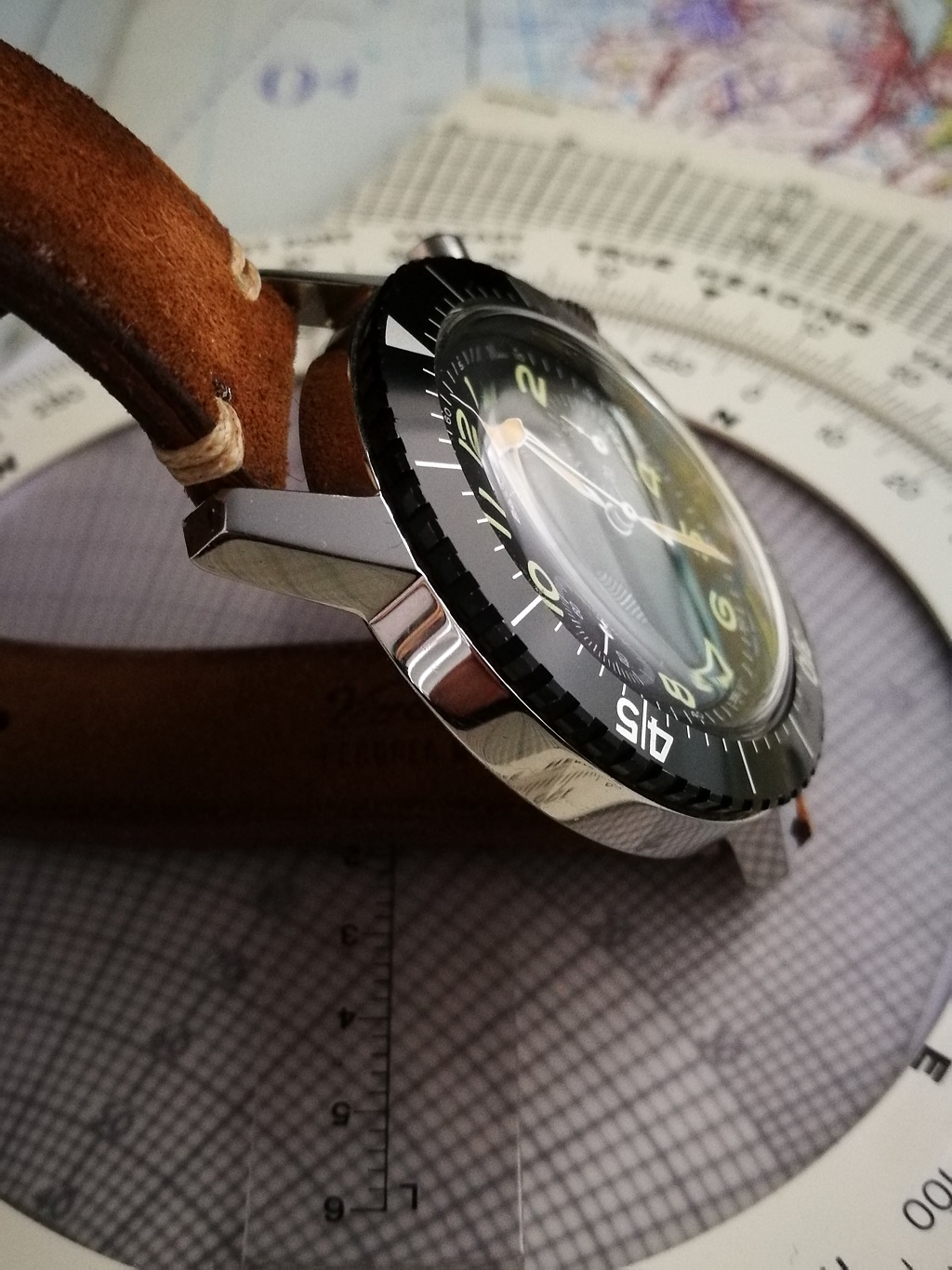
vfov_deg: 49.0
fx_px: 1393
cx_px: 476
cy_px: 635
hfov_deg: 37.7
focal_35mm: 38
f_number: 2.2
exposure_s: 1/16.7
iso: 1000
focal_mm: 4.5
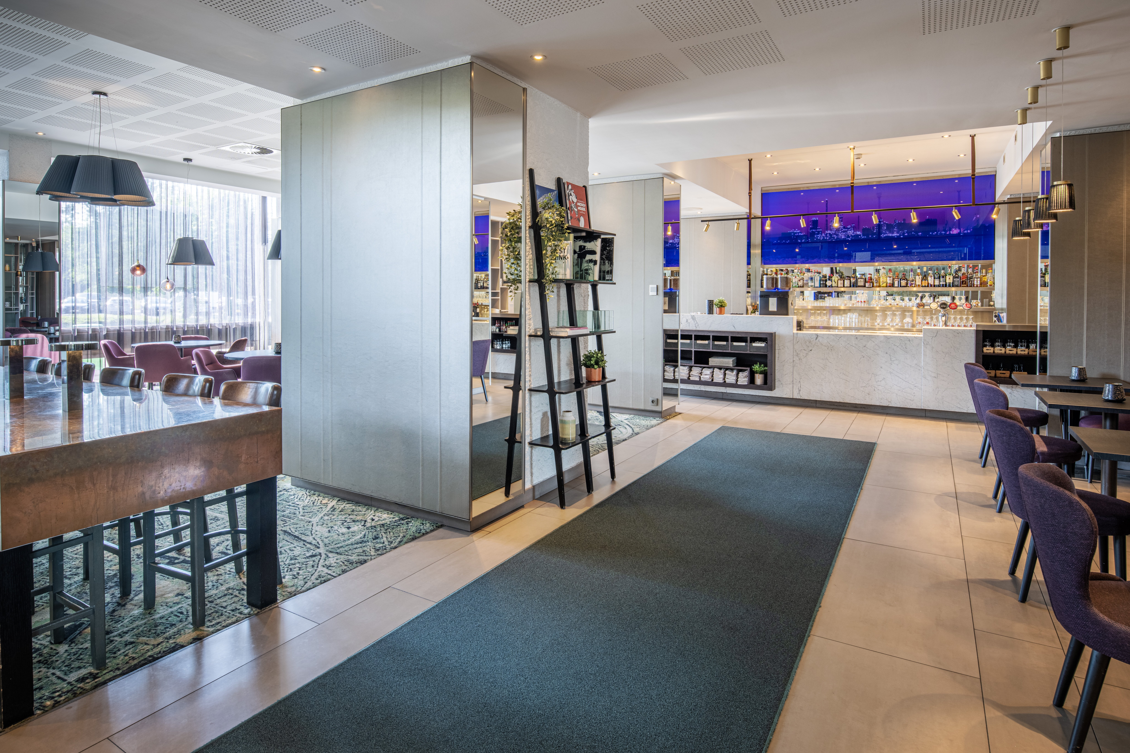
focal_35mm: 19
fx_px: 596
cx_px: 565
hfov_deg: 86.9
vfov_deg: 64.6
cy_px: 376
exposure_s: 1/6
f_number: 11
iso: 100
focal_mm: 19
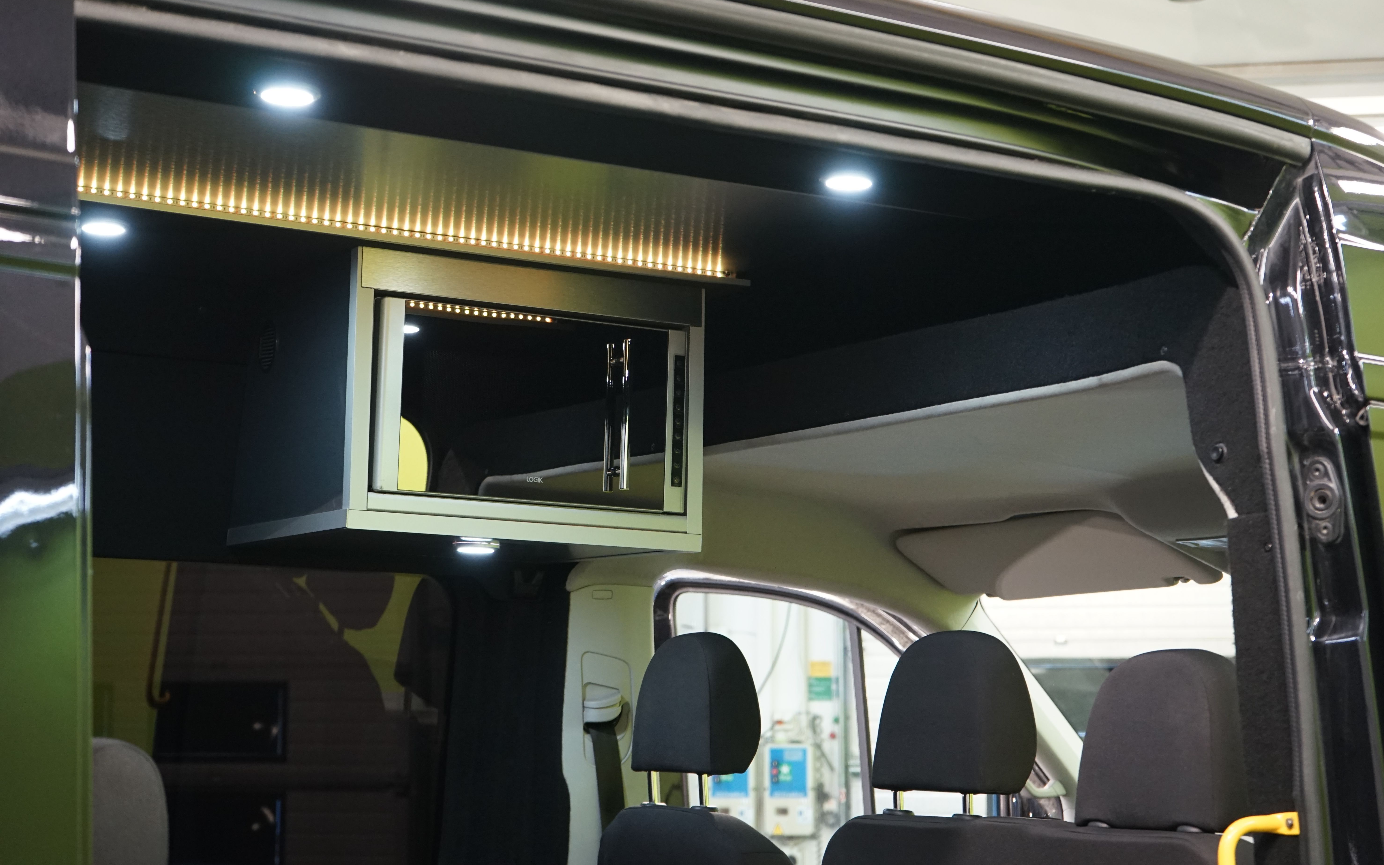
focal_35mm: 59
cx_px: 703
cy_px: 398
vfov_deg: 22.0
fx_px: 2225
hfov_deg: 34.5
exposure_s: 1/50
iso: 2000
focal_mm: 57
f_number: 5
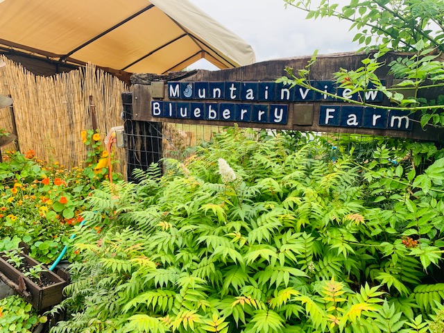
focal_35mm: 26
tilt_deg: -13.5
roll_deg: +2.4
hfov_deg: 67.3
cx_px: 222
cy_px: 166
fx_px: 333
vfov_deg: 53.1
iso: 25
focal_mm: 4.25
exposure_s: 1/144
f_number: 1.8
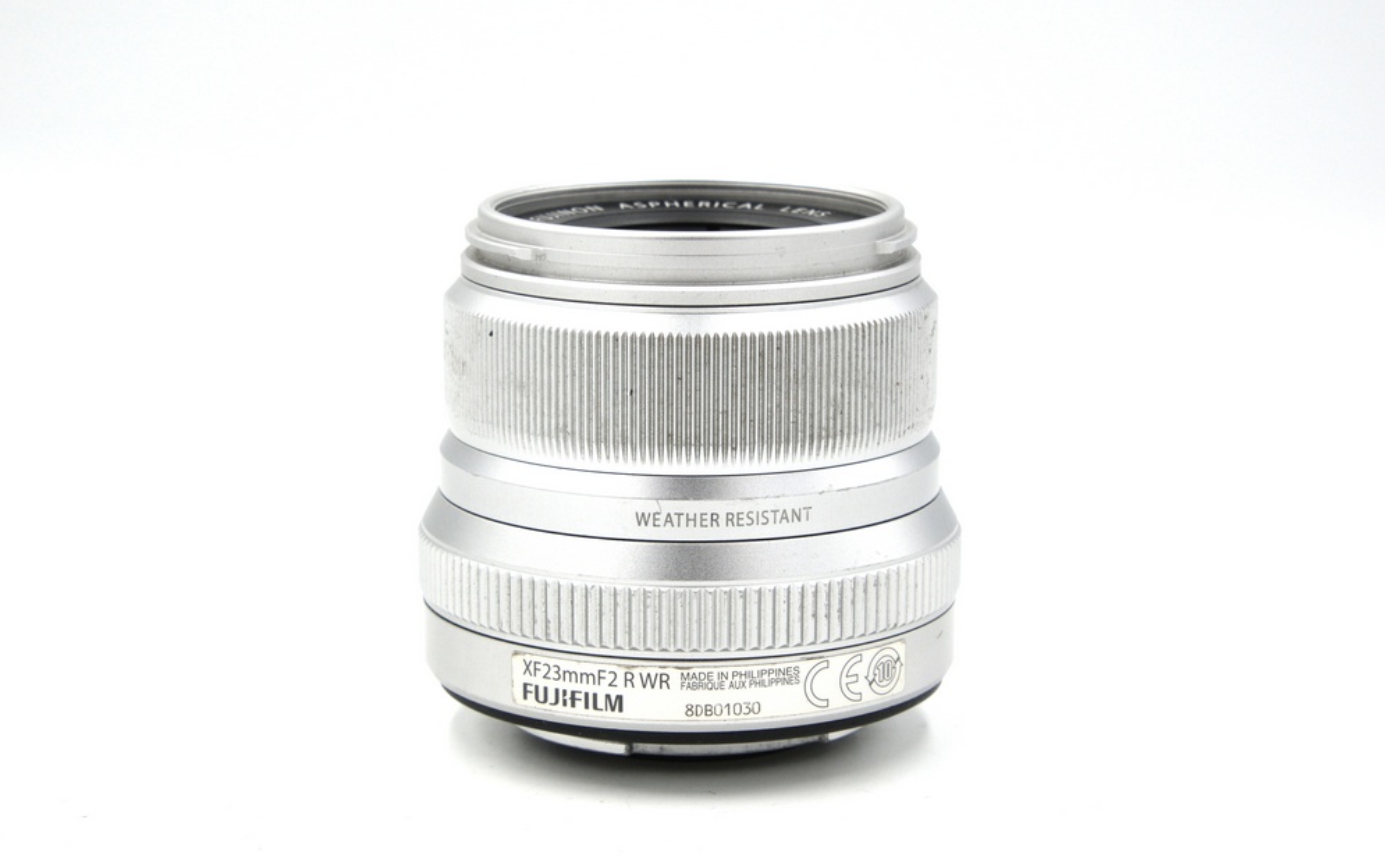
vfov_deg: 15.4
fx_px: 3209
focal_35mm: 85
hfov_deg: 24.4
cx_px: 692
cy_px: 427
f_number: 14
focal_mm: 55
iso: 800
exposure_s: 1/125
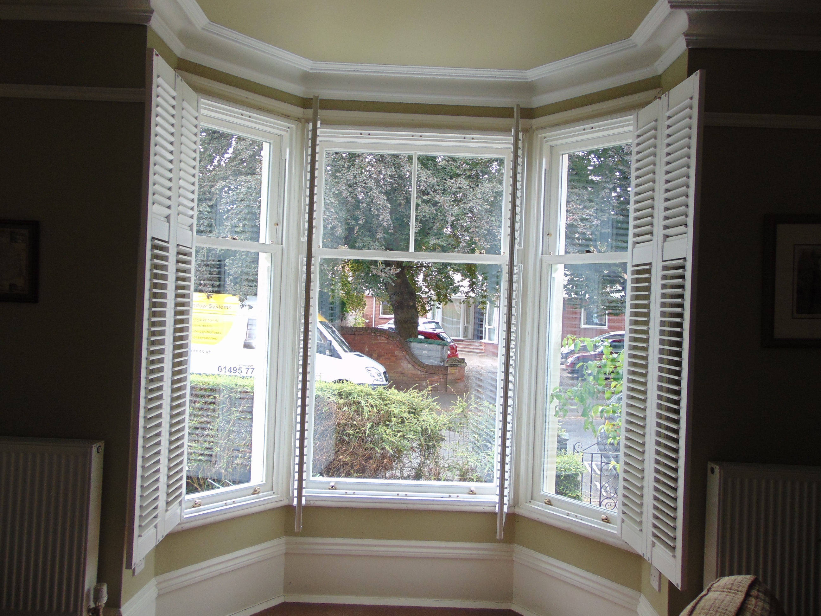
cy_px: 308
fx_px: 593
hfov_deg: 69.4
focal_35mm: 25
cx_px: 410
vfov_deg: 54.9
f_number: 3
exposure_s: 1/80
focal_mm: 4.5
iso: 80
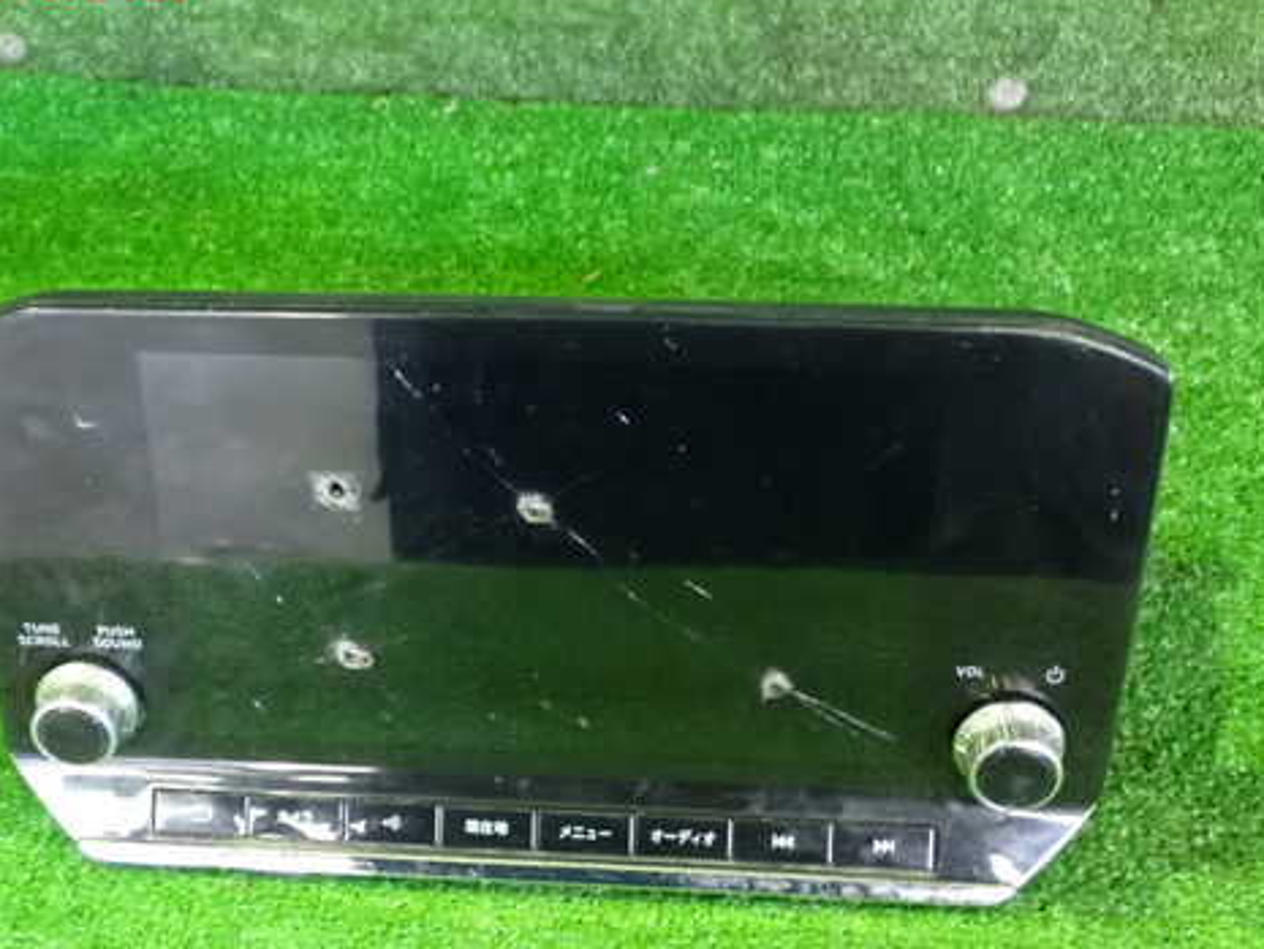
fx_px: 1790
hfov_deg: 38.7
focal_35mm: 49
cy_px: 560
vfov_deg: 29.6
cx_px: 506
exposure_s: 1/20
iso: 1600
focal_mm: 6.83
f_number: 2.7
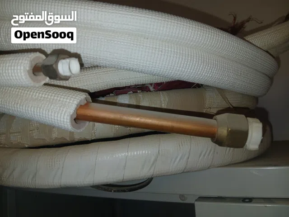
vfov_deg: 53.1
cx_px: 144
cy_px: 108
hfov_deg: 67.3
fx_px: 217
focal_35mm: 26
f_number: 1.8
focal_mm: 3.98
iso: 32
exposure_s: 1/100
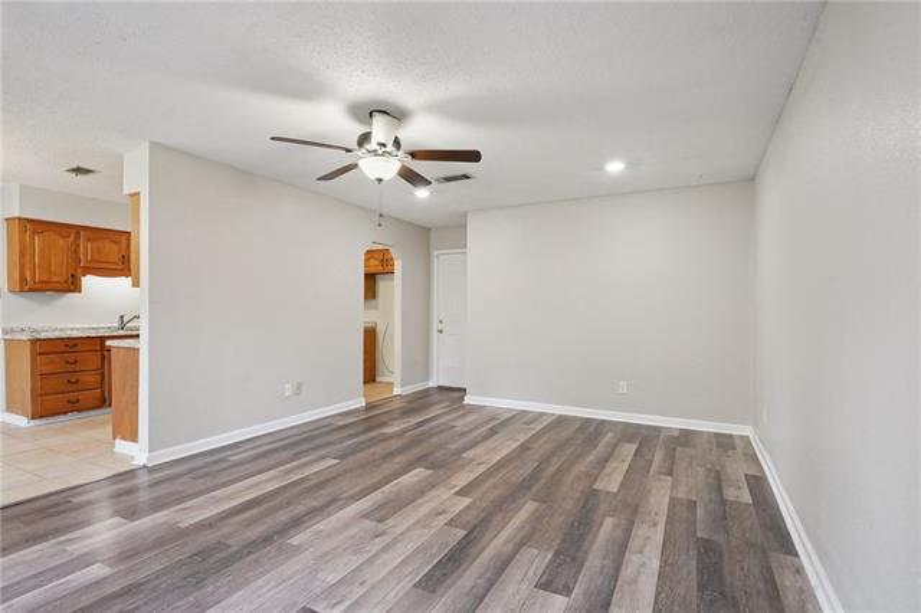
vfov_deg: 70.4
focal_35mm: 17
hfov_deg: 93.3
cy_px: 306
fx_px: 435
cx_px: 460
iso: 800
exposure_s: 1/10
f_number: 11
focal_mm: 17
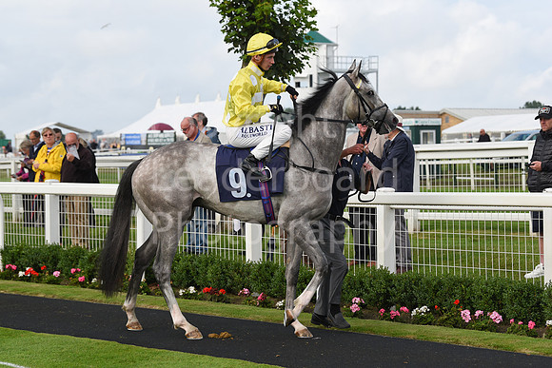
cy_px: 184
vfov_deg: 14.4
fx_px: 1457
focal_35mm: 95
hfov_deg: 21.5
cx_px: 276
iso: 500
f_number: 5.6
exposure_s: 1/2000
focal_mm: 95
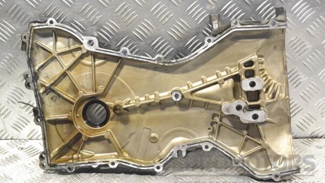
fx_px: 517
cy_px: 90
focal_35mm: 60
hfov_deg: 34.9
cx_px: 162
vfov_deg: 20.1
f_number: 7.1
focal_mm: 38
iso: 3200
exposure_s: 1/200
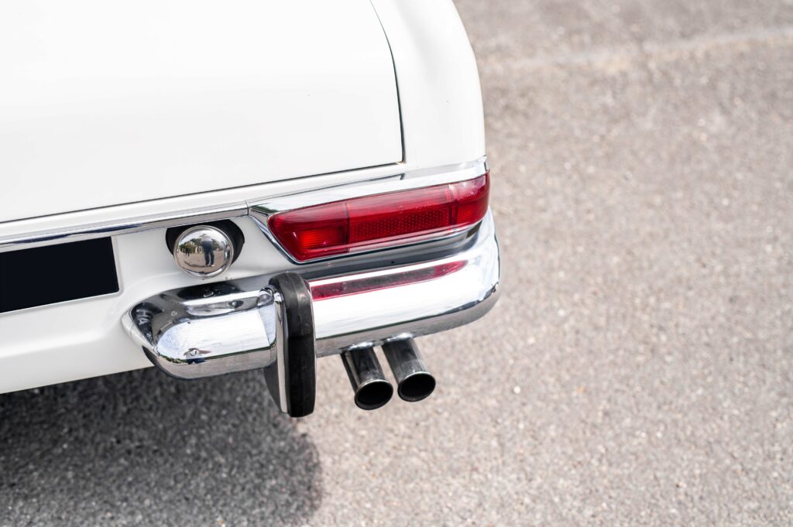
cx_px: 396
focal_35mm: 50
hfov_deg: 39.6
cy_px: 264
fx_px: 1100
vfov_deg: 26.9
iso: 100
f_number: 3.2
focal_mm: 50
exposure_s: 1/500
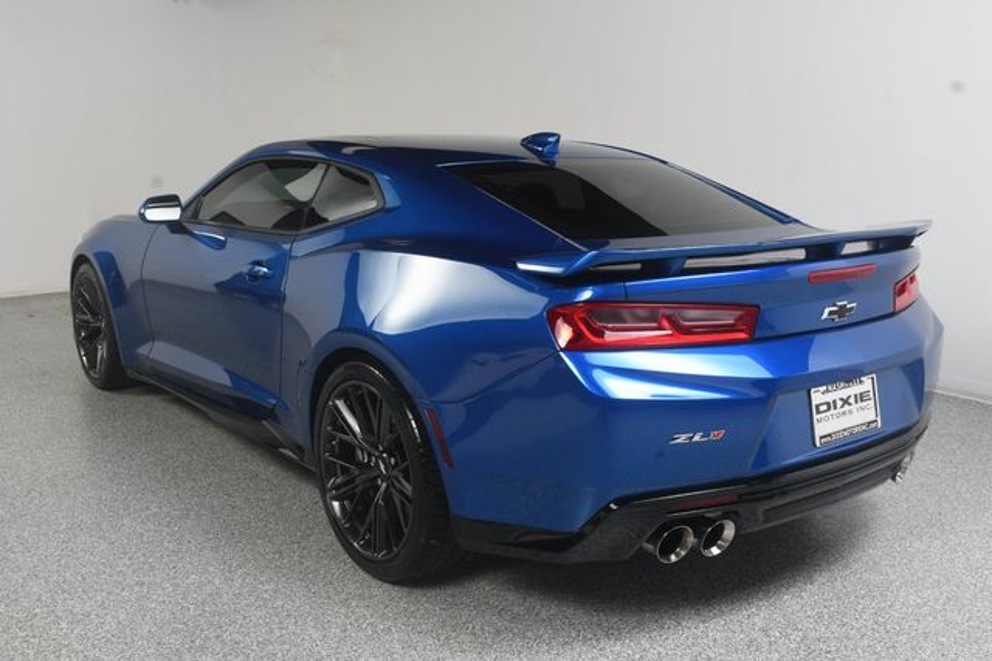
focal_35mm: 36
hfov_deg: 53.2
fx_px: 991
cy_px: 330
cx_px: 496
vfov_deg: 36.8
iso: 100
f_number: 9
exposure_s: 1/160
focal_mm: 24
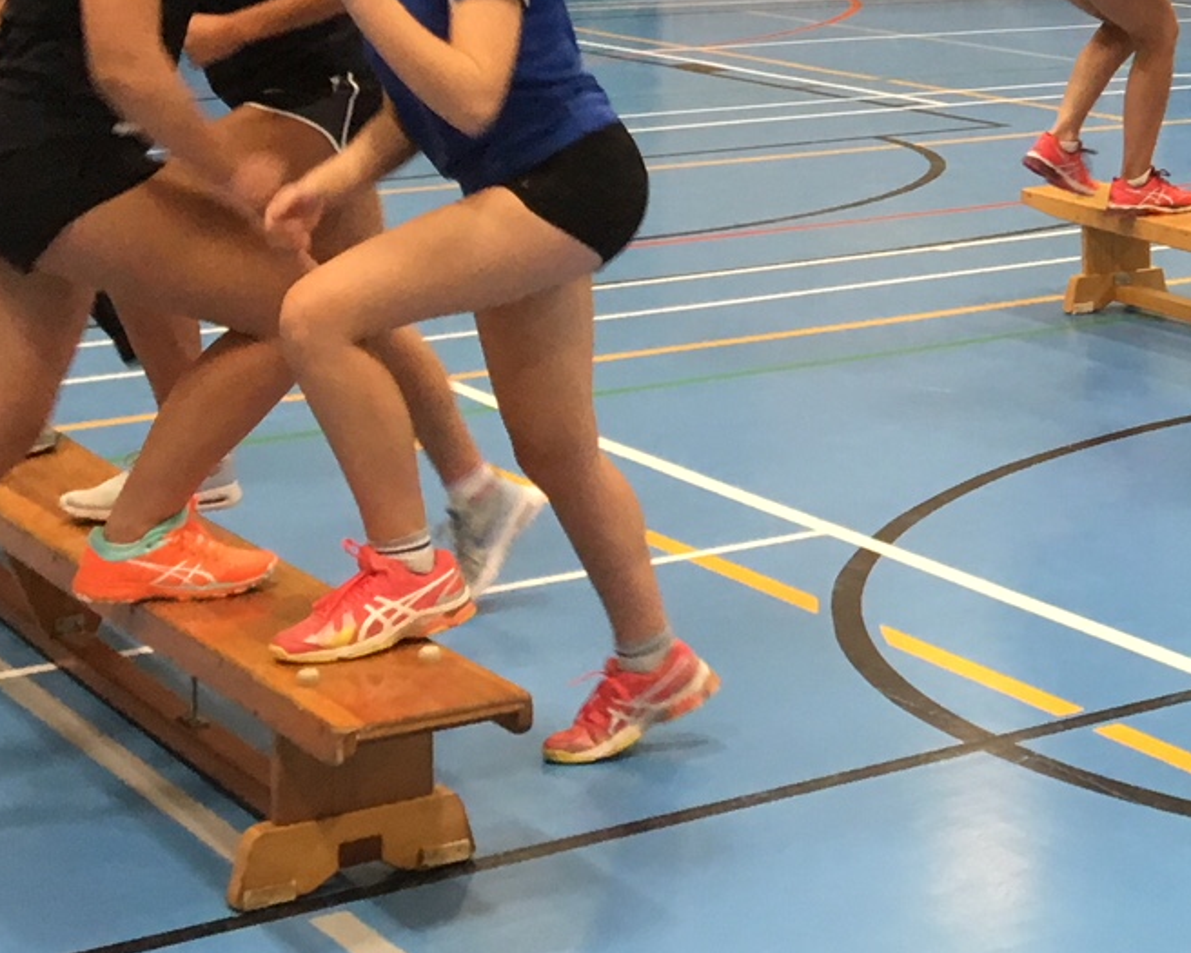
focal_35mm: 87
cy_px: -56
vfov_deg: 17.2
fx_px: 3067
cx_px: 1667
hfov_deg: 19.7
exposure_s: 1/33
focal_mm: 4.15
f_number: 2.2
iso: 64
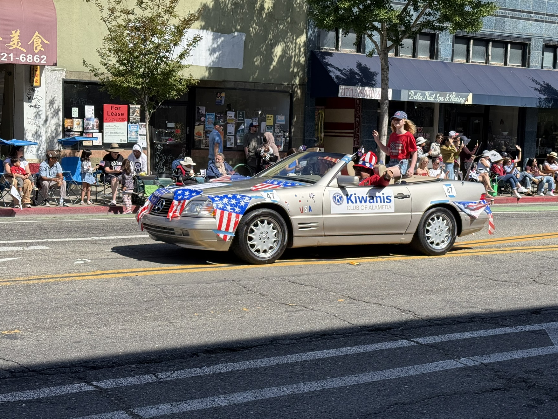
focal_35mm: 56
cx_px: 279
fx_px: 903
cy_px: 210
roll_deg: -1.5
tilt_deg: -5.2
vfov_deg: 26.1
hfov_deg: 34.3
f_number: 1.78
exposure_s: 1/3378
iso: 64
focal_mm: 6.76
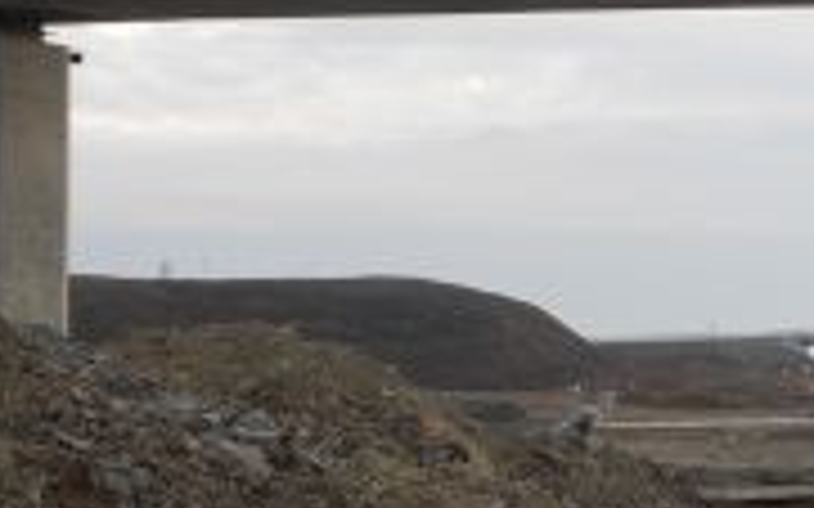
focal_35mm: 120
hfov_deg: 16.8
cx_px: 922
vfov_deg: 10.9
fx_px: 2661
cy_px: 391
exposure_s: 1/251
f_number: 2.8
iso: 100
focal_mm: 6.8
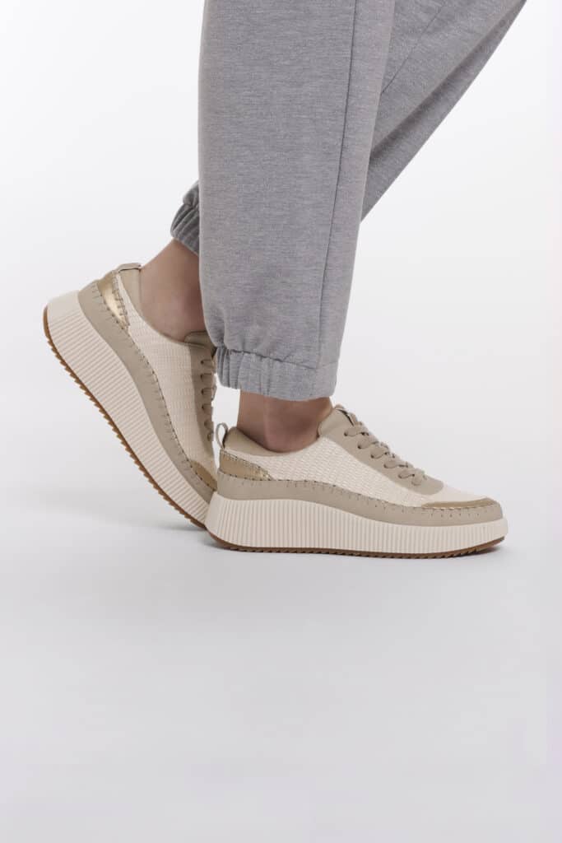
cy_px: 422
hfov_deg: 21.6
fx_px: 1475
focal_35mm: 63
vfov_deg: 31.9
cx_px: 281
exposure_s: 1/160
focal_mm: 63
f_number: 8
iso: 125
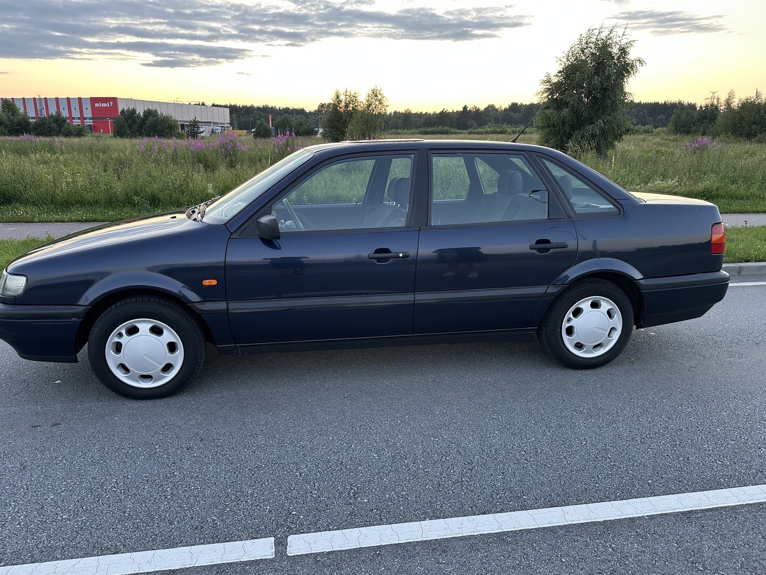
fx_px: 553
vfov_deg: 54.9
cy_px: 294
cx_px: 371
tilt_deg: -14.5
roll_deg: -0.9
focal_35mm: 25
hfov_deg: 69.4
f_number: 1.78
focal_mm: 6.86
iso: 160
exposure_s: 1/121
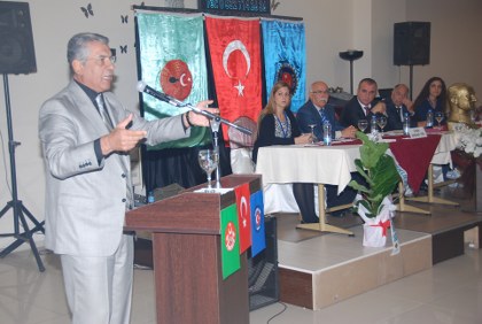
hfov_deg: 37.8
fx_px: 704
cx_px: 241
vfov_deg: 25.9
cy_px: 162
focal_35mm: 52
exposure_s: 1/60
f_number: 4.2
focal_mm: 35
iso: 200
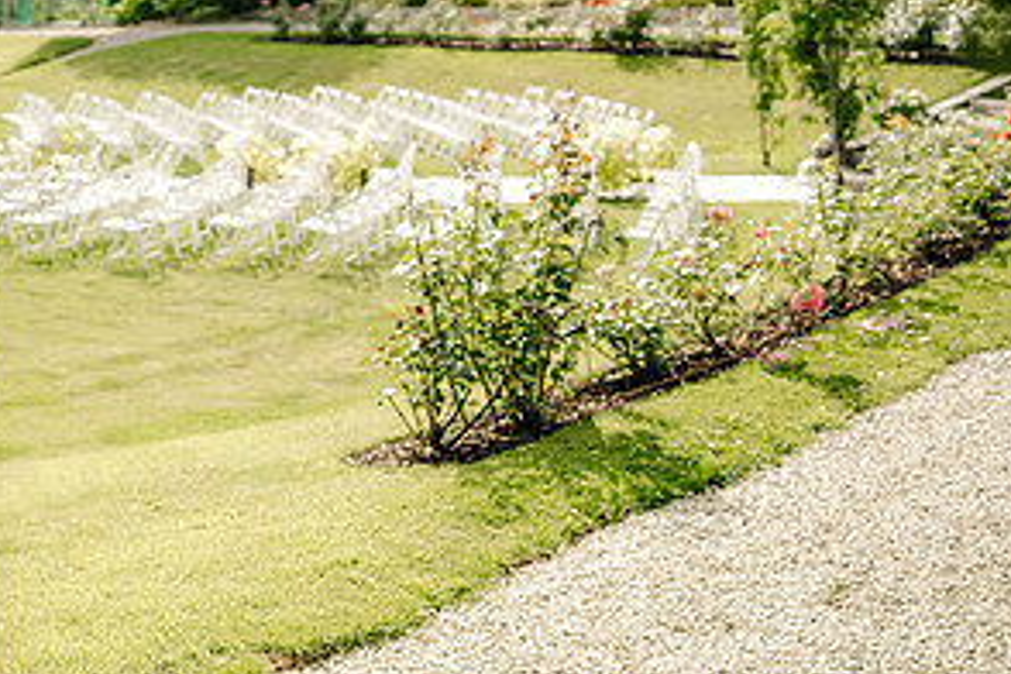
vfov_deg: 19.7
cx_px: 41
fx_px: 1938
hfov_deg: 27.8
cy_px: 222
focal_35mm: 69
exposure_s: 1/4000
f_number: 2
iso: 100
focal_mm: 35
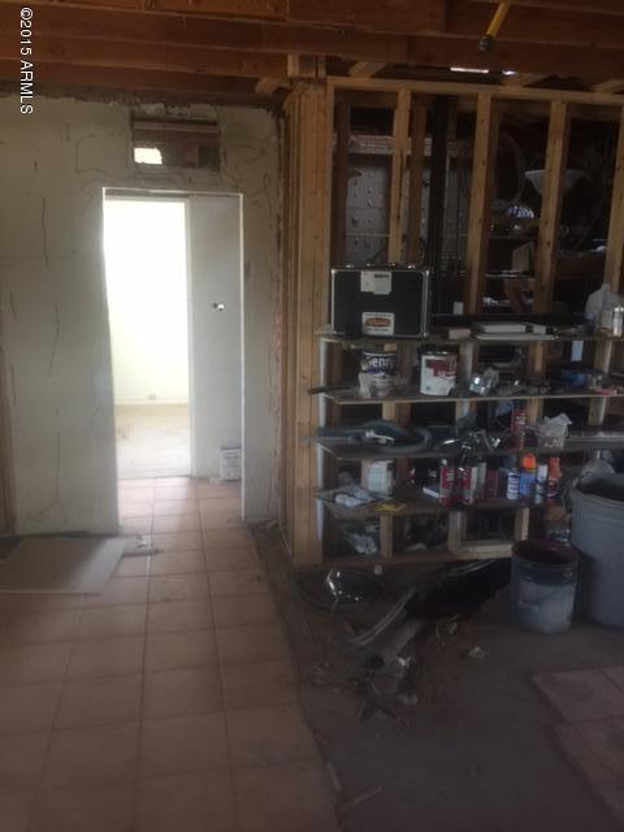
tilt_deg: -12.0
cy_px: 416
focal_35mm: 29
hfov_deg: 48.2
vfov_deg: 61.7
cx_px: 312
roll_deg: -0.2
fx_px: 697
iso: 80
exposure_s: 1/15
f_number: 2.2
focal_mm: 4.15
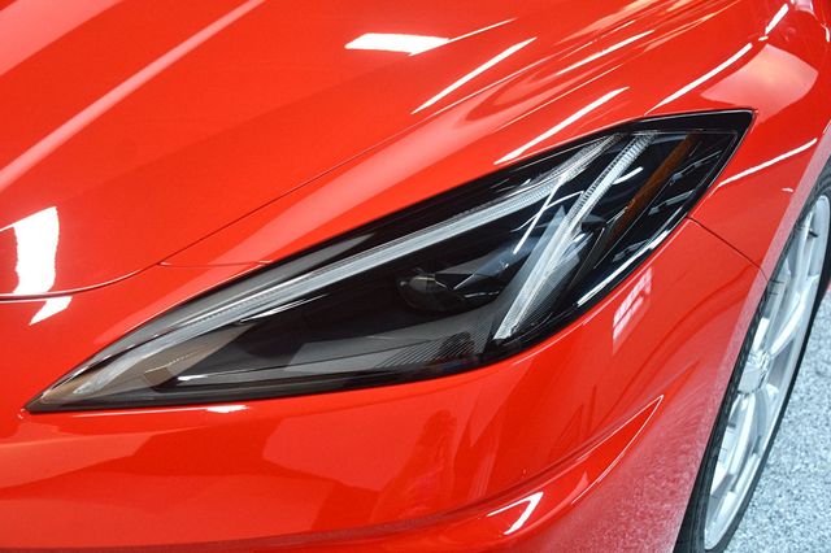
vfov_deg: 34.2
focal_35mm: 39
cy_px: 276
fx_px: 900
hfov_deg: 49.6
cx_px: 416
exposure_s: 1/100
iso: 3200
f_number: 3.8
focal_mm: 26
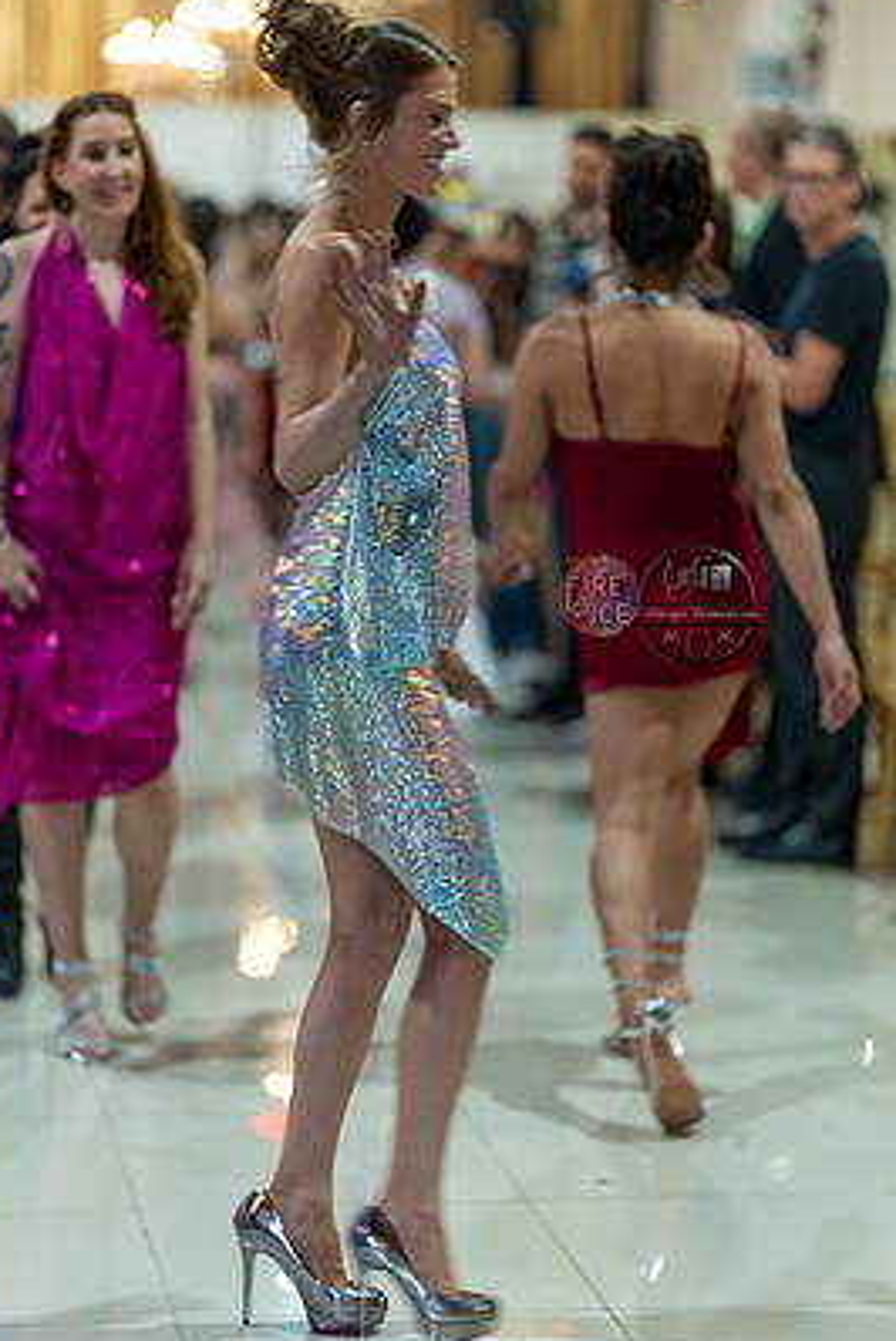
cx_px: 411
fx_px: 3578
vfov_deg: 21.2
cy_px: 606
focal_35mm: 96
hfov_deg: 14.3
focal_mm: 85
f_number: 1.4
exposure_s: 1/160
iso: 160
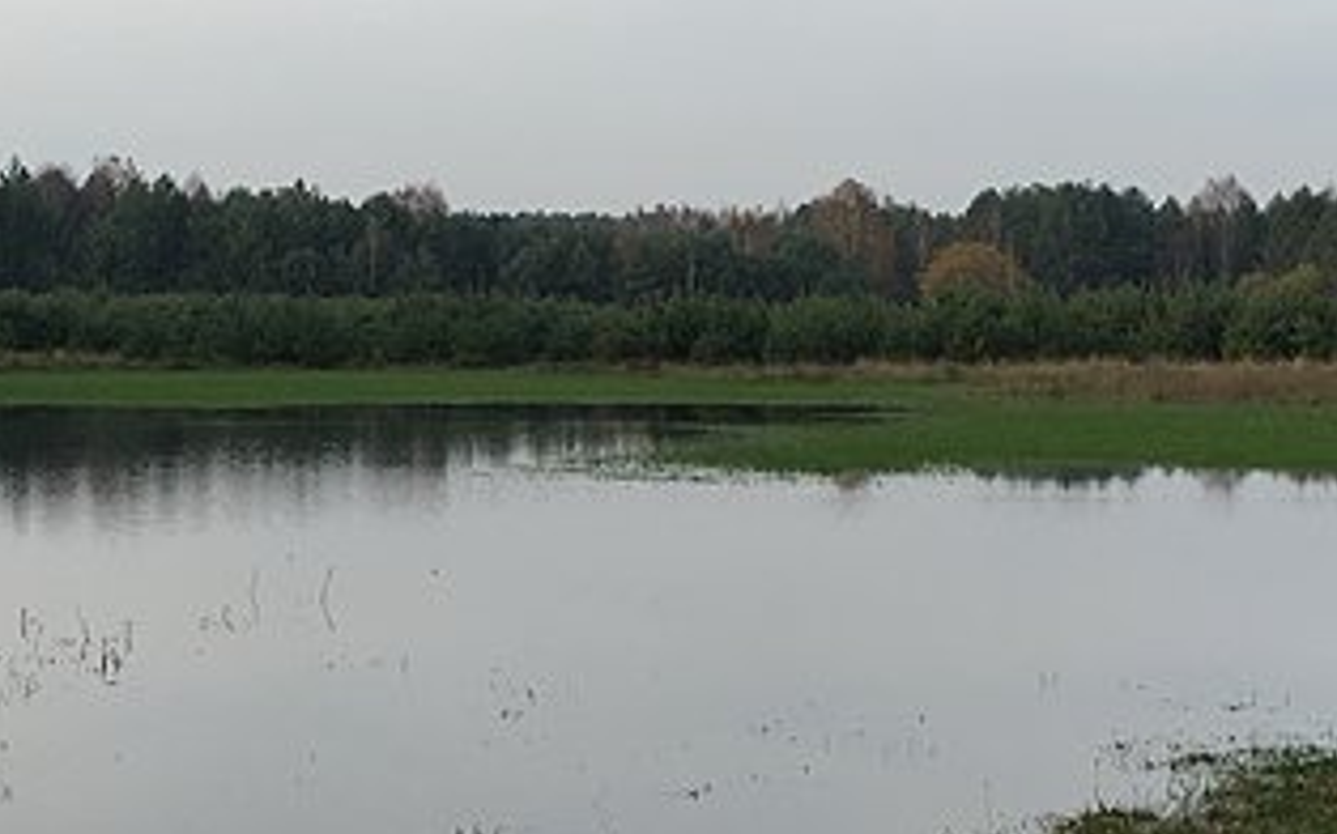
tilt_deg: -1.7
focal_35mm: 88
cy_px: 440
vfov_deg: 14.8
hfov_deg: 23.5
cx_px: 532
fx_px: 3205
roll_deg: +0.1
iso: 25
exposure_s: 1/818
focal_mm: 4.15
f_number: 2.2
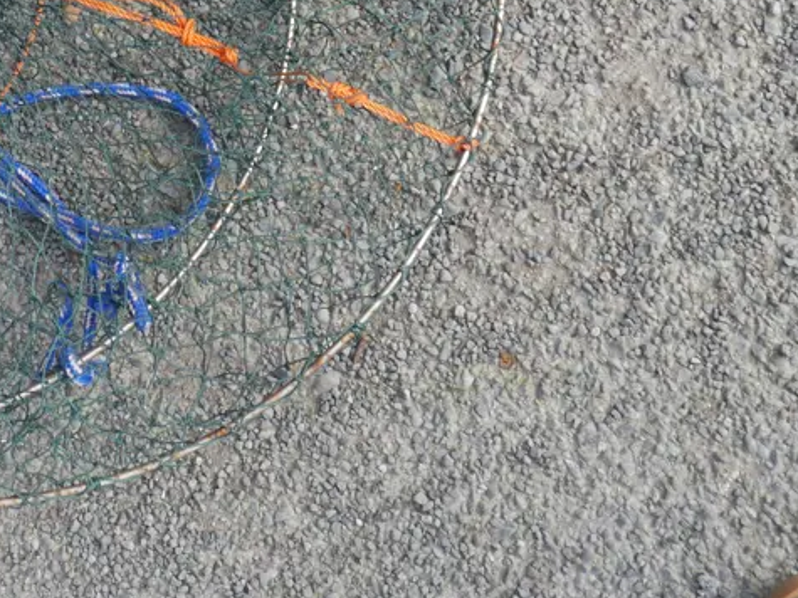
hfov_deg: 23.1
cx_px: 59
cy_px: 3
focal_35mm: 82
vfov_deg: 17.6
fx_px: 1890
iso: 200
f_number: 5.6
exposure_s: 1/200
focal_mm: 19
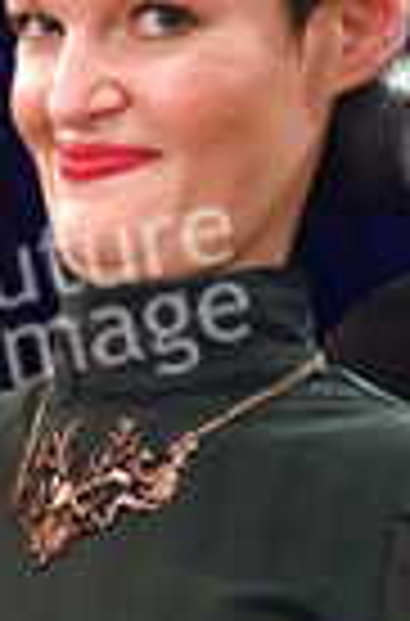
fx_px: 2754
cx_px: 149
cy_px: 540
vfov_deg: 12.8
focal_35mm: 160
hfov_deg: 8.5
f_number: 2.5
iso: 1250
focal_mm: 55
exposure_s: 1/250
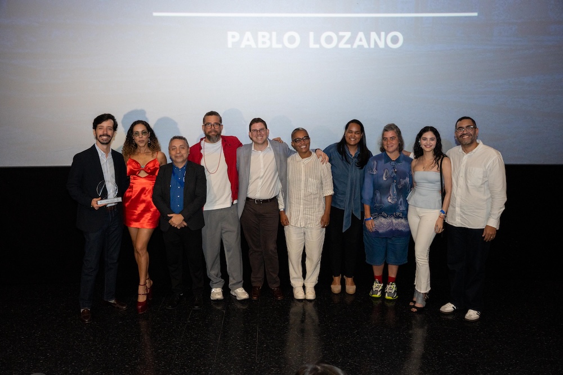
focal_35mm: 34
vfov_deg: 39.2
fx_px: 527
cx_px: 282
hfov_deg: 56.2
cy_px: 188
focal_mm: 33.7
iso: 1250
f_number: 5.6
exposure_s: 1/125
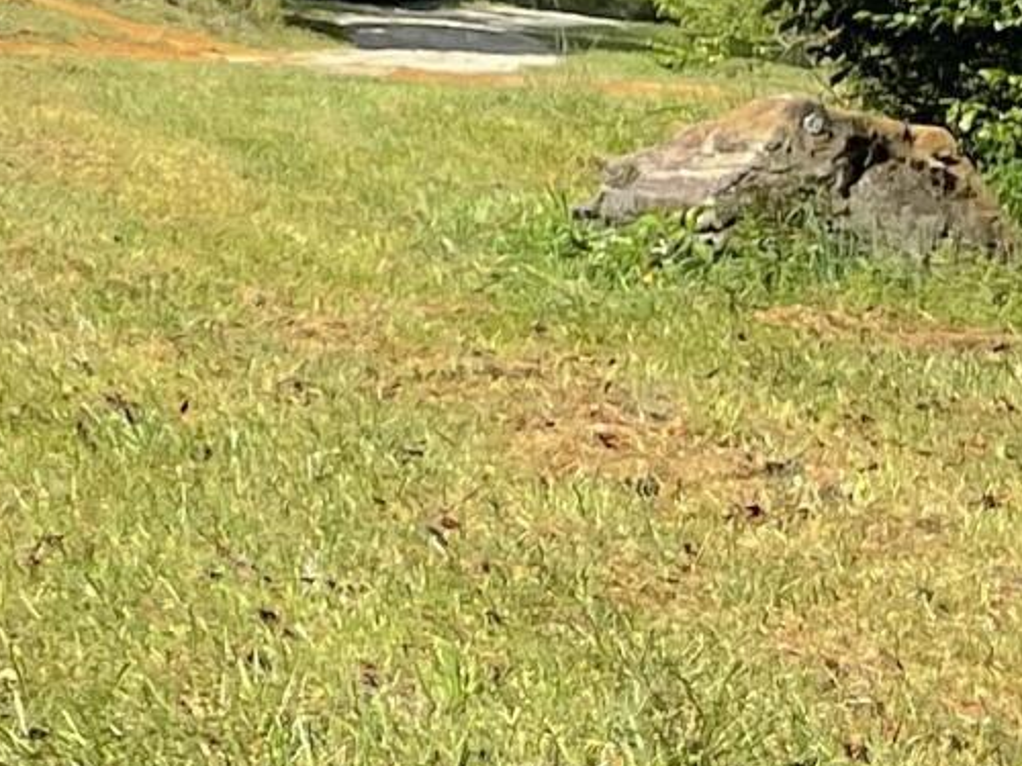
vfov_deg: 8.8
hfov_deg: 9.7
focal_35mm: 156
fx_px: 4606
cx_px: -2036
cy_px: -960
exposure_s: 1/2924
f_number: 1.6
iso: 32
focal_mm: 5.1
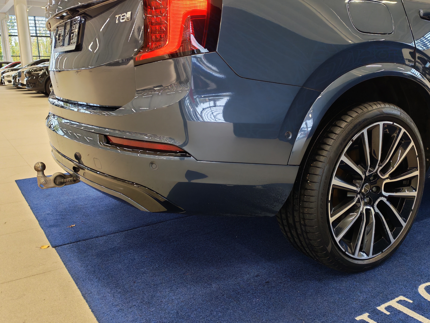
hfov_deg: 55.4
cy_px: 162
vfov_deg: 42.9
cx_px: 215
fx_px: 410
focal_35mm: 33
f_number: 1.9
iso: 884
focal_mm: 6.12
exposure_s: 1/100
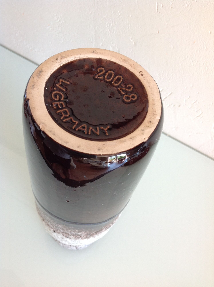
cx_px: 107
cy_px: 144
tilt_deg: -60.6
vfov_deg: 52.7
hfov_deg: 40.6
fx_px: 289
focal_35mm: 35
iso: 50
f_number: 2.4
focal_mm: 4.28
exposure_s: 1/24
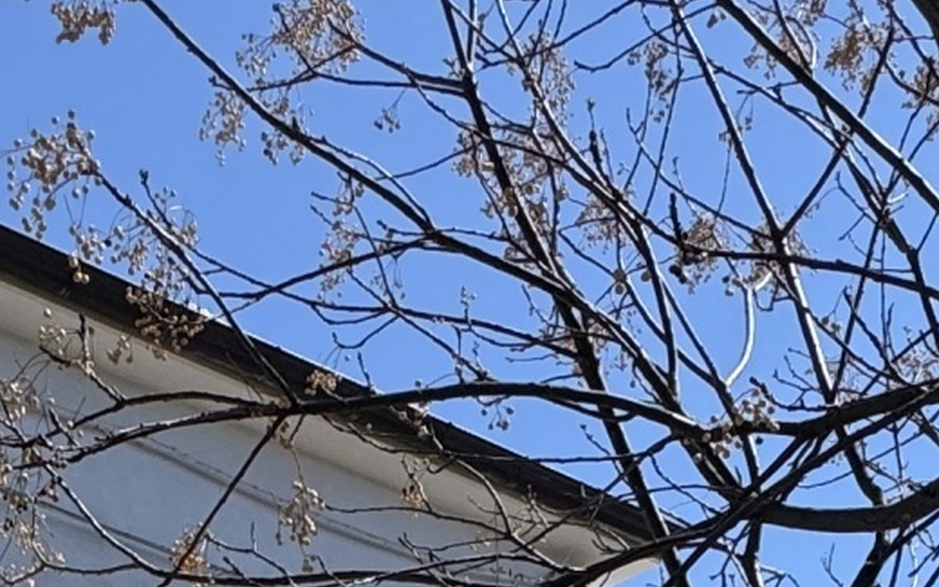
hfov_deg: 27.4
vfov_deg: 13.3
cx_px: 141
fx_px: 1868
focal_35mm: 73
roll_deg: +1.5
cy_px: 1412
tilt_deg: +0.8
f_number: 2.2
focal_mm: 2.22
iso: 50
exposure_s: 1/1976
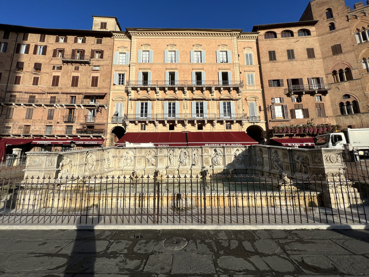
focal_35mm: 13
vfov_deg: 89.9
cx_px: 184
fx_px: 139
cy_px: 138
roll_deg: +0.6
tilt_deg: +8.9
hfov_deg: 106.2
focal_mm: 1.57
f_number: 1.8
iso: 32
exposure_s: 1/1908
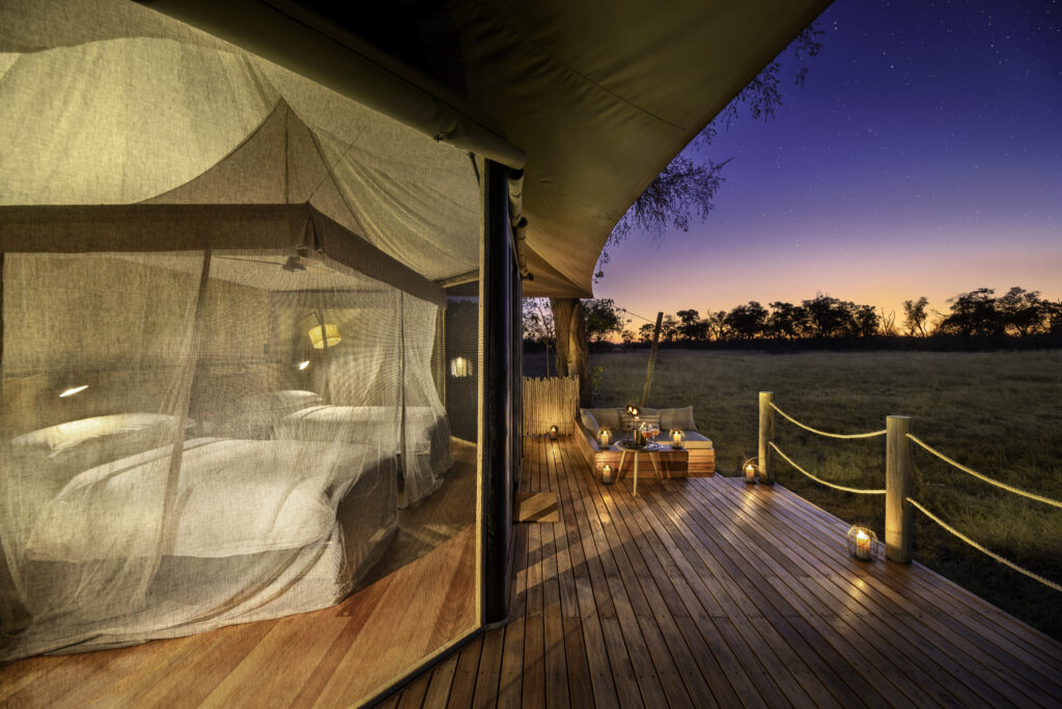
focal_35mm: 14
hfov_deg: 104.2
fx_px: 413
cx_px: 531
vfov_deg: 81.2
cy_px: 354
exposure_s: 8
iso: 200
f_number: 8
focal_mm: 14
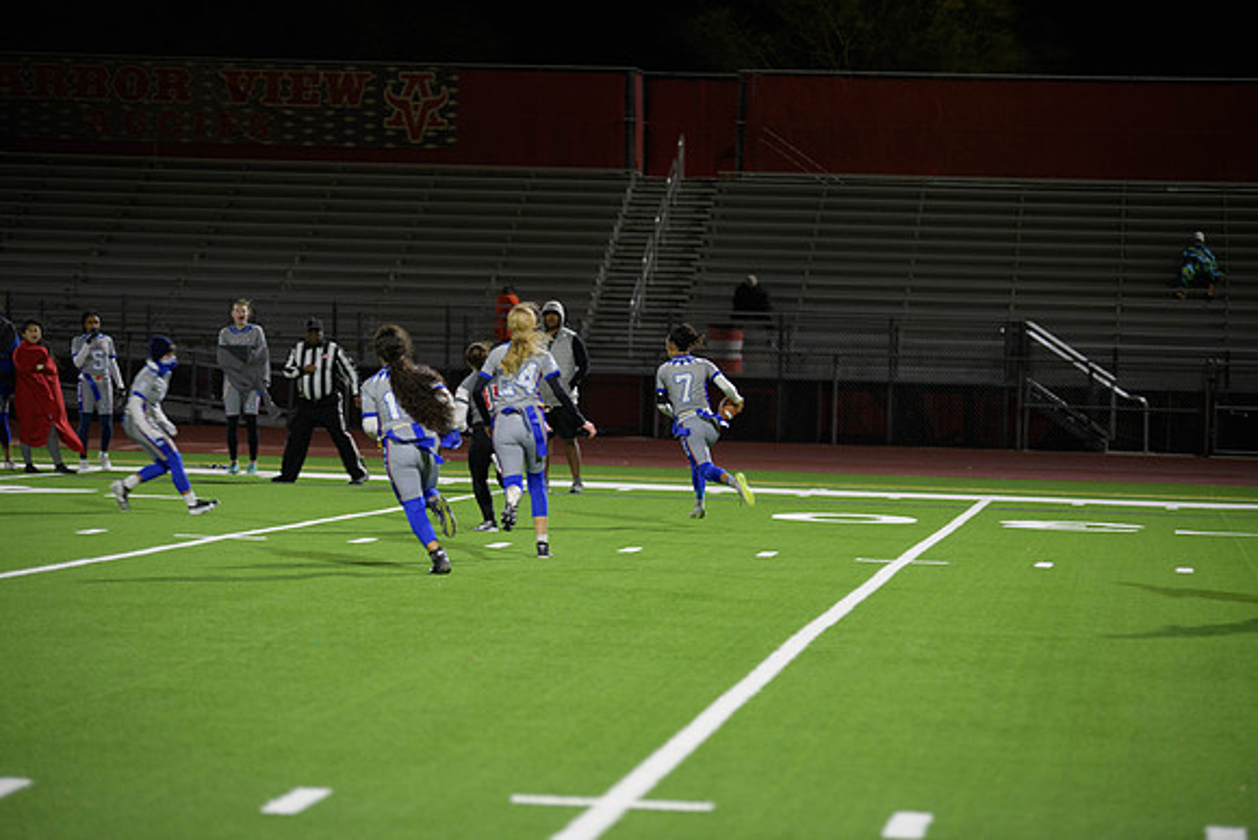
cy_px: 420
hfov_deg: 15.8
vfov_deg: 10.6
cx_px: 629
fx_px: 4544
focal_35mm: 130
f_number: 2.8
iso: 1000
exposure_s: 1/200
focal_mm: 130
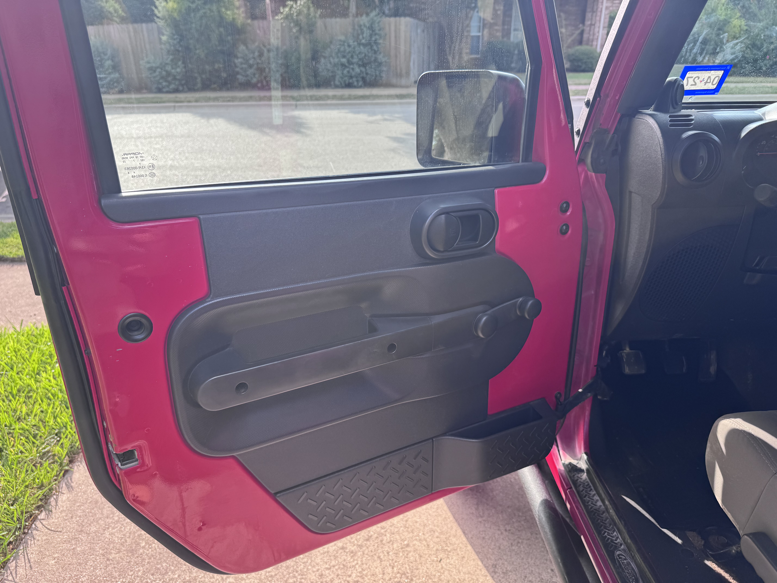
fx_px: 539
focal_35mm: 24
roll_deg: +1.0
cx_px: 388
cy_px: 292
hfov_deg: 71.6
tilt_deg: -26.1
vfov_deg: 56.8
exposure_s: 1/209
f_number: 1.78
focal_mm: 6.76
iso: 80
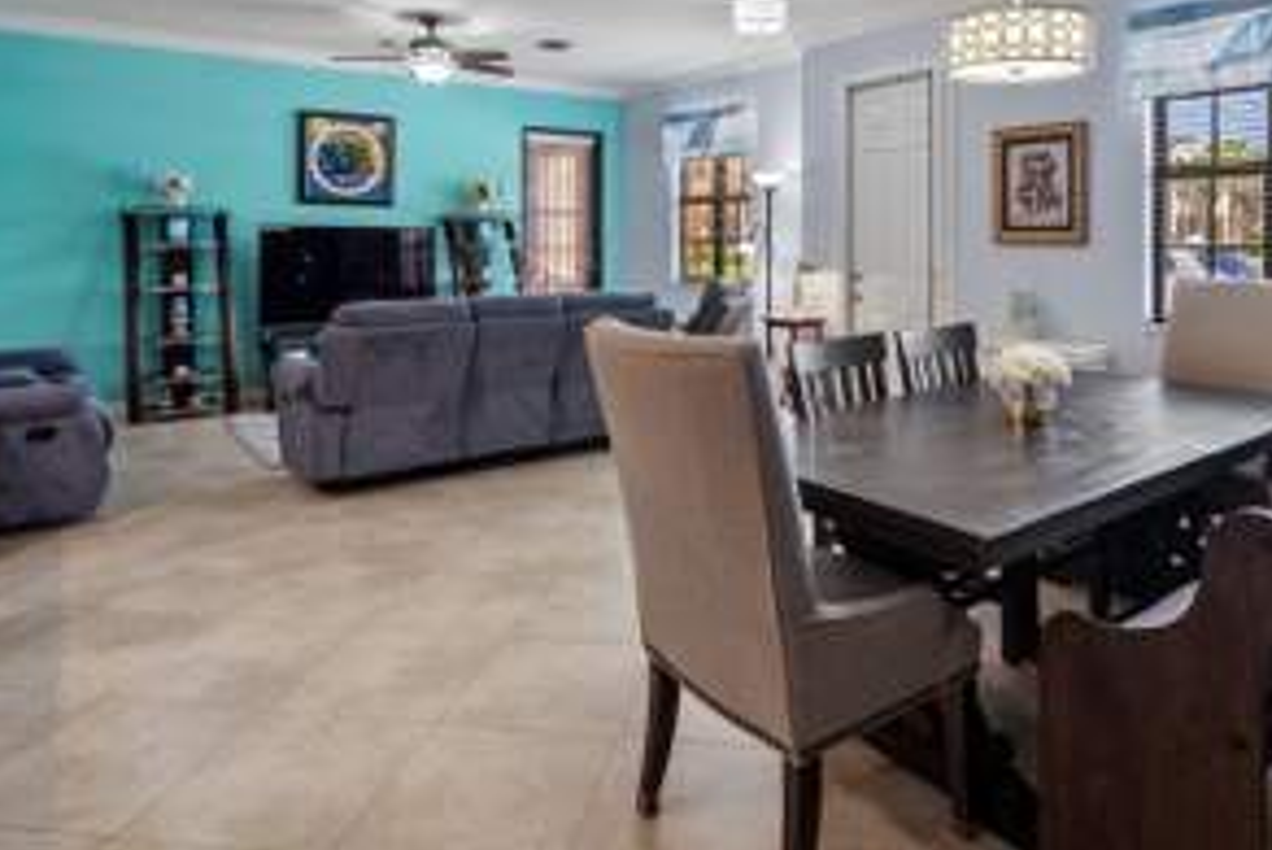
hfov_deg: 75.7
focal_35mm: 23
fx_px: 813
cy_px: 227
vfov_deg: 53.0
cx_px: 723
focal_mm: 14
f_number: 8
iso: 250
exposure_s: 1/2.5
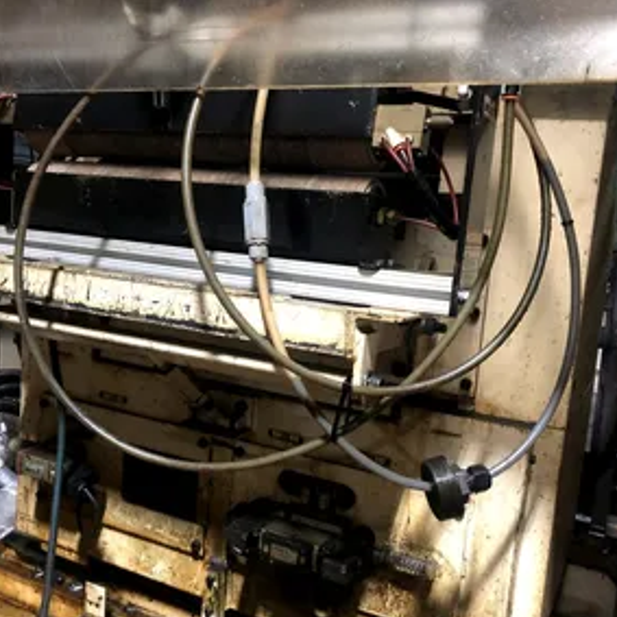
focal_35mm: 35
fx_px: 706
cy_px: 325
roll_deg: -4.0
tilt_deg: -9.2
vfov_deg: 47.2
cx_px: 283
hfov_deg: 47.2
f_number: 1.8
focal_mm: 4
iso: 80
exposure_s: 1/5
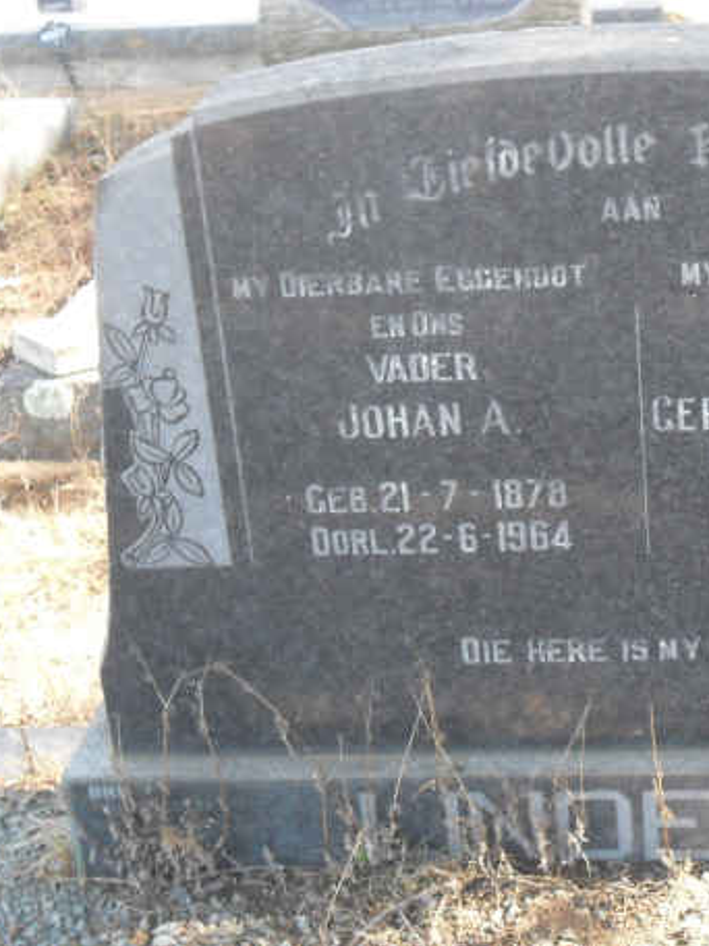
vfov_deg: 27.8
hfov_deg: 20.6
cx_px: 624
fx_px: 1912
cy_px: 476
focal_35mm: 70
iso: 320
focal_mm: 9.3
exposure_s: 1/60
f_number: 5
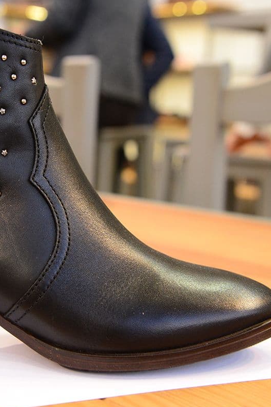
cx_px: 20
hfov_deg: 21.7
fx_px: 688
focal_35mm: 61
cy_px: 206
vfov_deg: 32.9
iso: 2000
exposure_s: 1/320
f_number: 5.6
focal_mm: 40
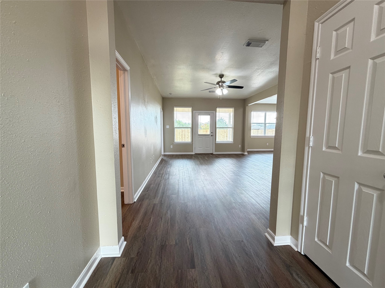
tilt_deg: -5.8
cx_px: 192
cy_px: 144
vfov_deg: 85.7
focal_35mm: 14
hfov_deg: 102.1
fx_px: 156
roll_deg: +0.3
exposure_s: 1/60
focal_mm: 2.22
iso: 200
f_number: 2.2
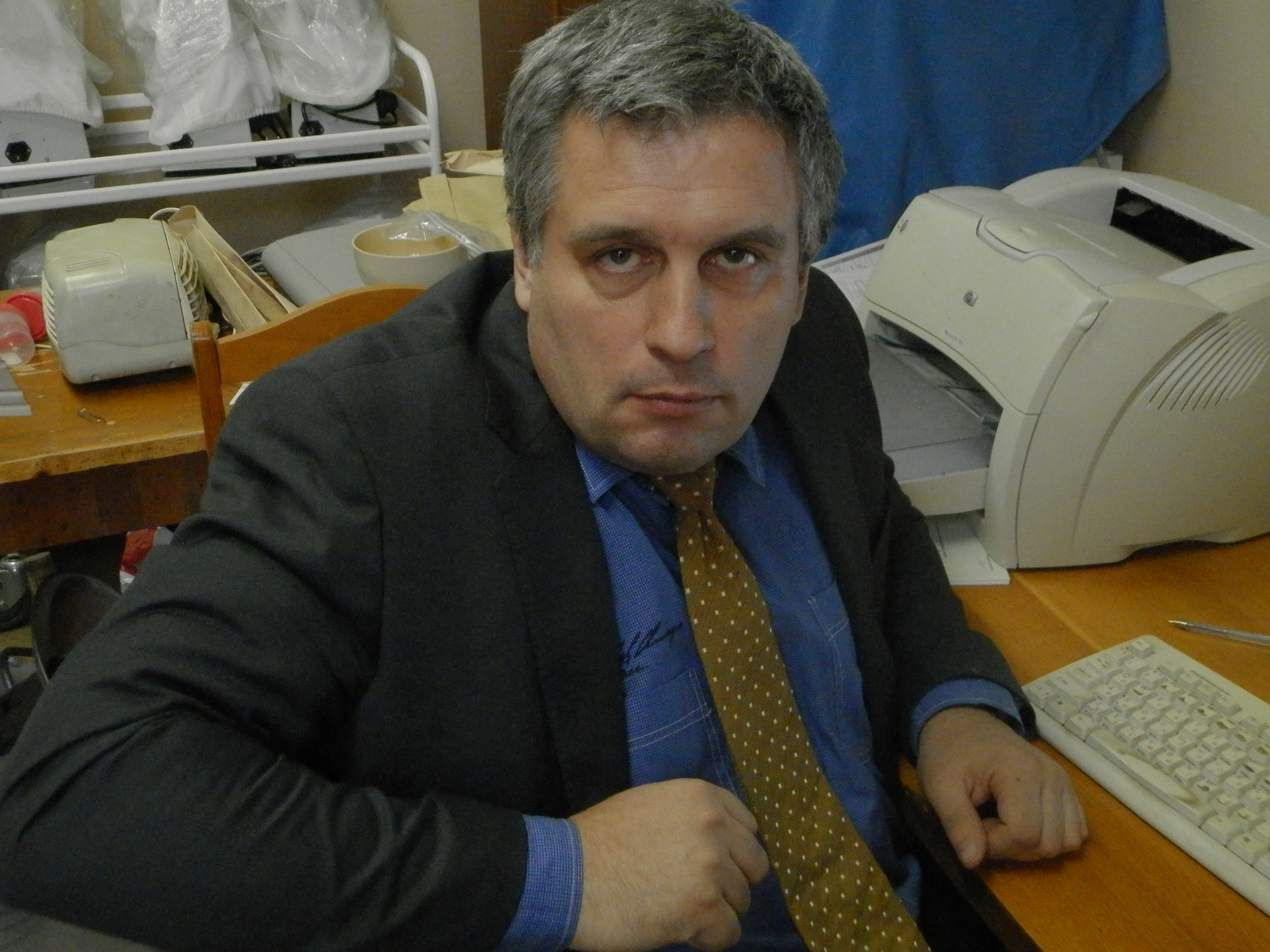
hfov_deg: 41.2
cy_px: 476
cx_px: 635
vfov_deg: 31.5
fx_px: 1688
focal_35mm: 46
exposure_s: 1/25
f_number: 3.6
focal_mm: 8.2
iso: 800
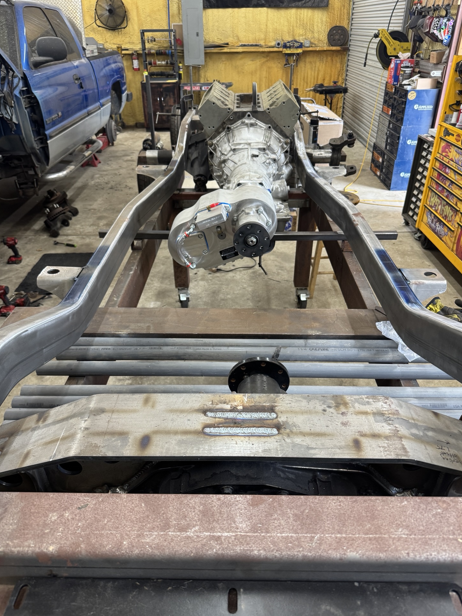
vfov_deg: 69.4
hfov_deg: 54.9
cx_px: 229
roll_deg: +1.4
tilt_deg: -32.6
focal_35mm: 25
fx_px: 445
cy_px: 319
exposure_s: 1/60
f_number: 1.78
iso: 200
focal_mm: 6.76
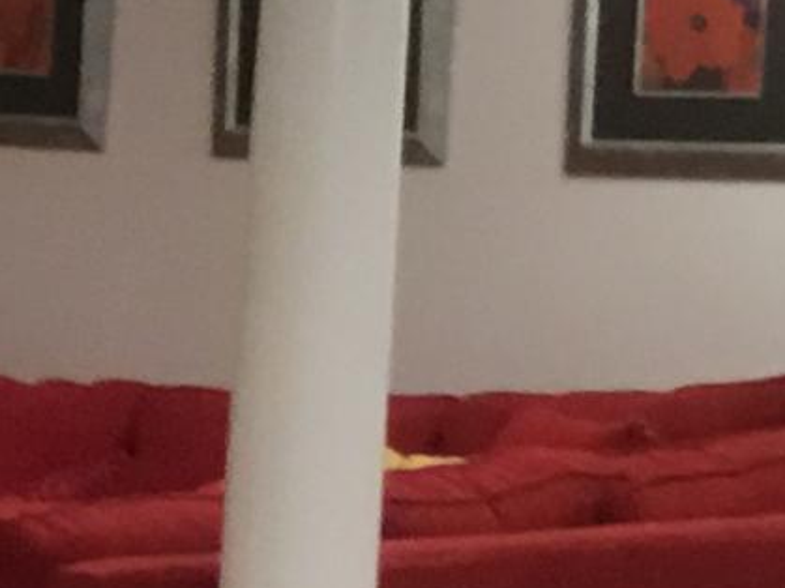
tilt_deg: -8.0
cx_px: -472
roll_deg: -1.6
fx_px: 5033
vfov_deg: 6.6
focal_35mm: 222
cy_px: 773
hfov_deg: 8.7
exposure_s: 1/30
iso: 100
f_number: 2.4
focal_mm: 3.3
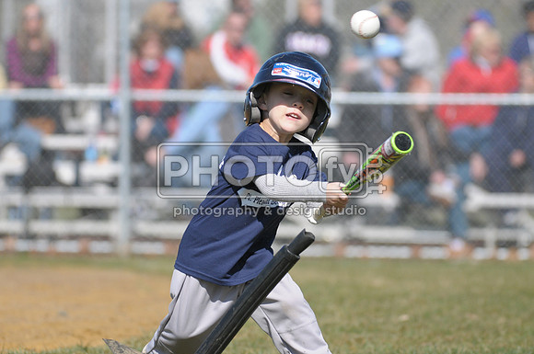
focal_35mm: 315
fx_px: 4666
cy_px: 177
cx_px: 267
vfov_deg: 4.4
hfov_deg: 6.6
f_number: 4
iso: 400
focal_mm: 210
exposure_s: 1/3200
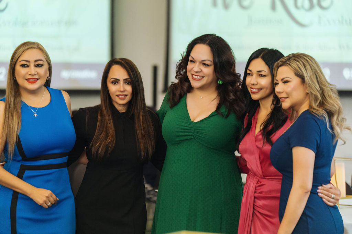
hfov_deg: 17.1
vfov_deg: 11.4
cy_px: 117
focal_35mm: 120
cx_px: 176
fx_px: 1173
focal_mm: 120
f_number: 2.8
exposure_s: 1/200
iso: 2500
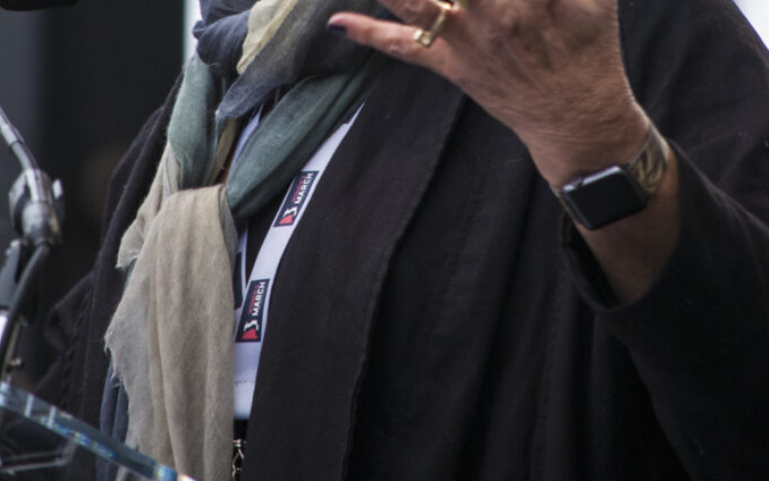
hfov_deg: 3.0
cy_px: -91
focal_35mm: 692
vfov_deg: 1.9
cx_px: 385
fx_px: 14505
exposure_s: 1/125
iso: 500
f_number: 5.6
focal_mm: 300
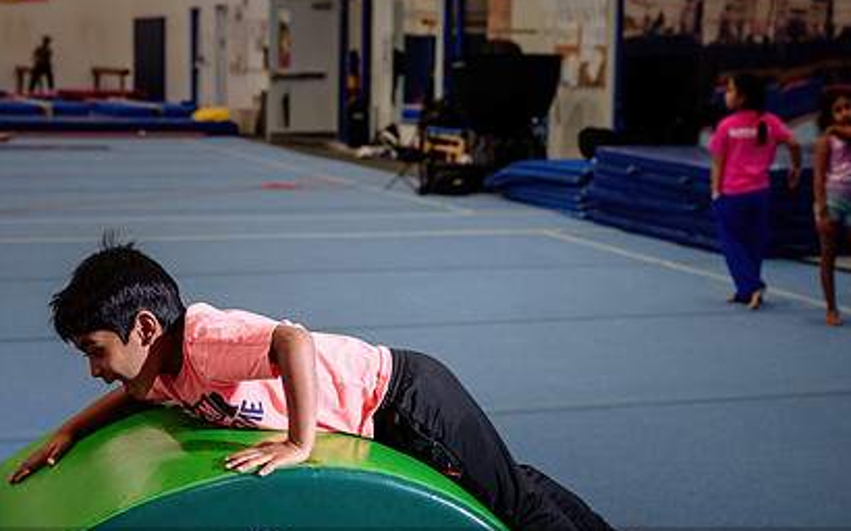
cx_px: 380
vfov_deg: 18.6
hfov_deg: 29.4
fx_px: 1623
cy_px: 295
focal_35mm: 70
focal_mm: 43
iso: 800
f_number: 3.5
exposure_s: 1/320
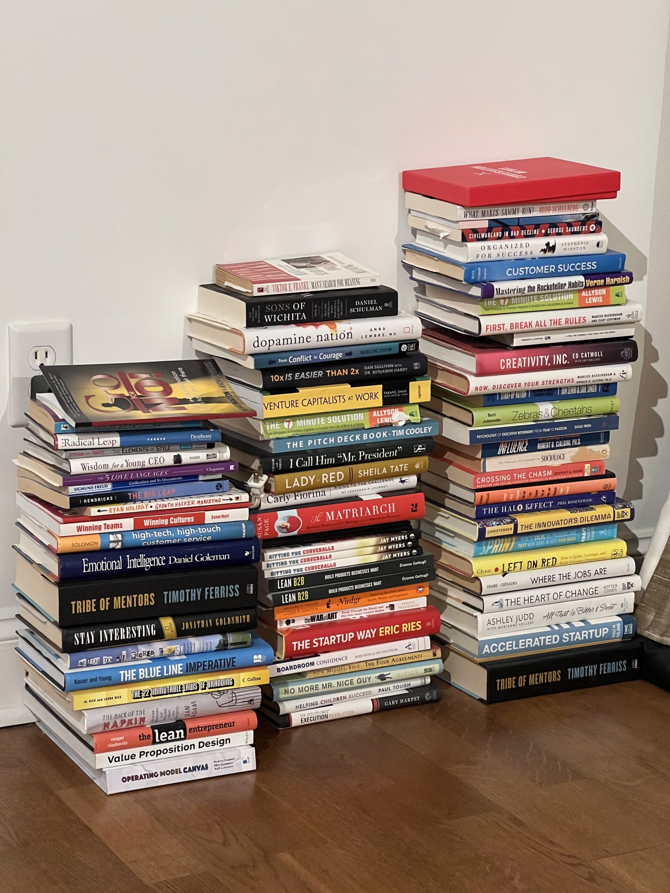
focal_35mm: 77
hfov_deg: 19.1
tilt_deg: -12.3
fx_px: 1987
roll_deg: -1.5
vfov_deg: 25.3
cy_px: 446
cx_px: 335
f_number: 2.8
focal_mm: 9
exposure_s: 1/42
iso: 800
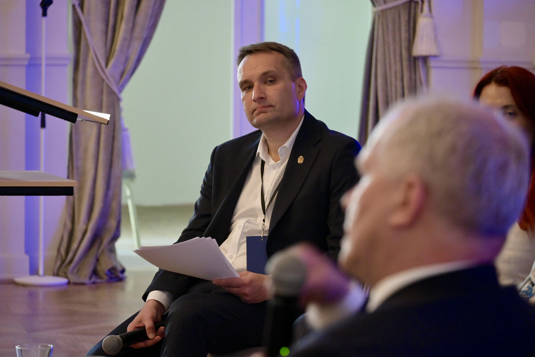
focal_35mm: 180
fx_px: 2675
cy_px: 178
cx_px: 268
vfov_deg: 7.6
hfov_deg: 11.4
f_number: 5.3
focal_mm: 120
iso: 2800
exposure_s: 1/60
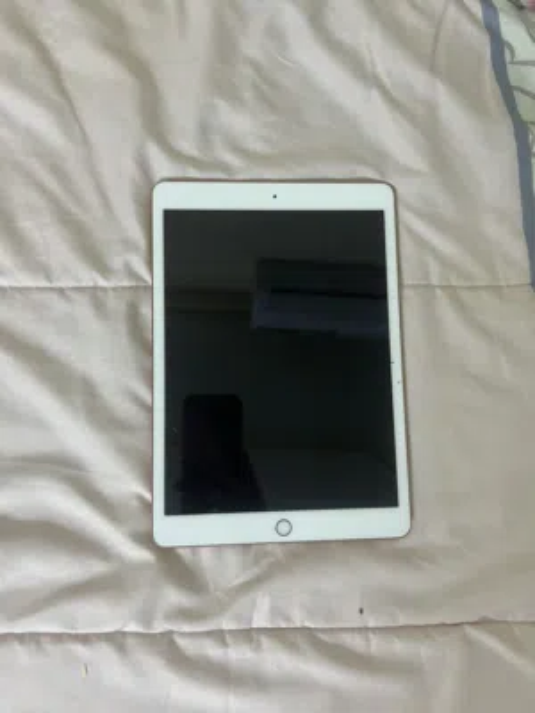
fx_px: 536
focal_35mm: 26
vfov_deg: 67.3
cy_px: 356
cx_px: 268
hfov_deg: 53.1
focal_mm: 5.7
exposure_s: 1/50
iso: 100
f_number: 1.5
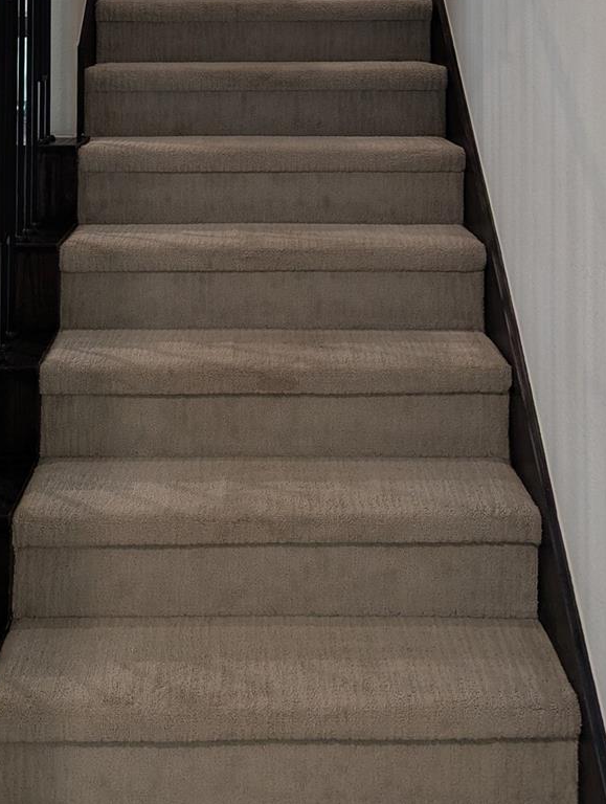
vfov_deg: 36.1
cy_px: 21
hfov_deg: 30.3
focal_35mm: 48
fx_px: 1117
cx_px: 259
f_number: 1.85
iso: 106
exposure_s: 1/24
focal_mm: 6.81
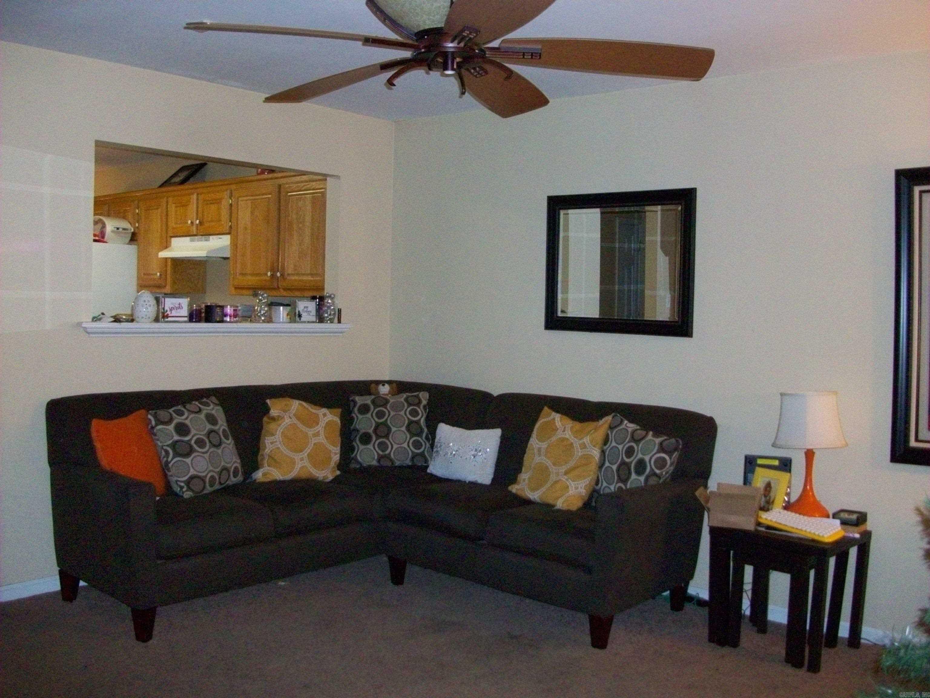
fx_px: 913
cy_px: 349
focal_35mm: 34
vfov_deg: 41.8
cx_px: 465
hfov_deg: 54.0
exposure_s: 1/60
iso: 320
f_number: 2.8
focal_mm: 5.7
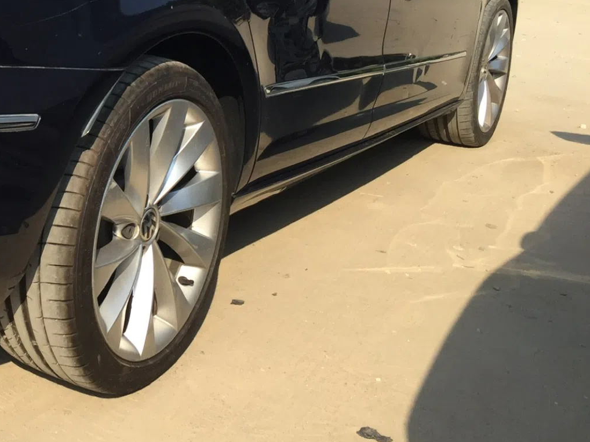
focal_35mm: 57
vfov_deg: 24.9
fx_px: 971
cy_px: 48
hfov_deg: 31.5
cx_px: 16
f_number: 2.2
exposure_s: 1/1522
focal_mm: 4.15
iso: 32
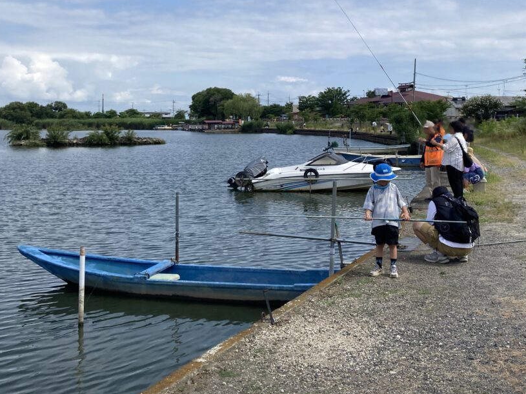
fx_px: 668
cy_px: 101
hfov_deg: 42.9
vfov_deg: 32.3
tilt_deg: +3.3
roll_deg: +0.3
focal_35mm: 44
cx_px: 274
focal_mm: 3.99
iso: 20
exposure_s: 1/2667
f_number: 1.8
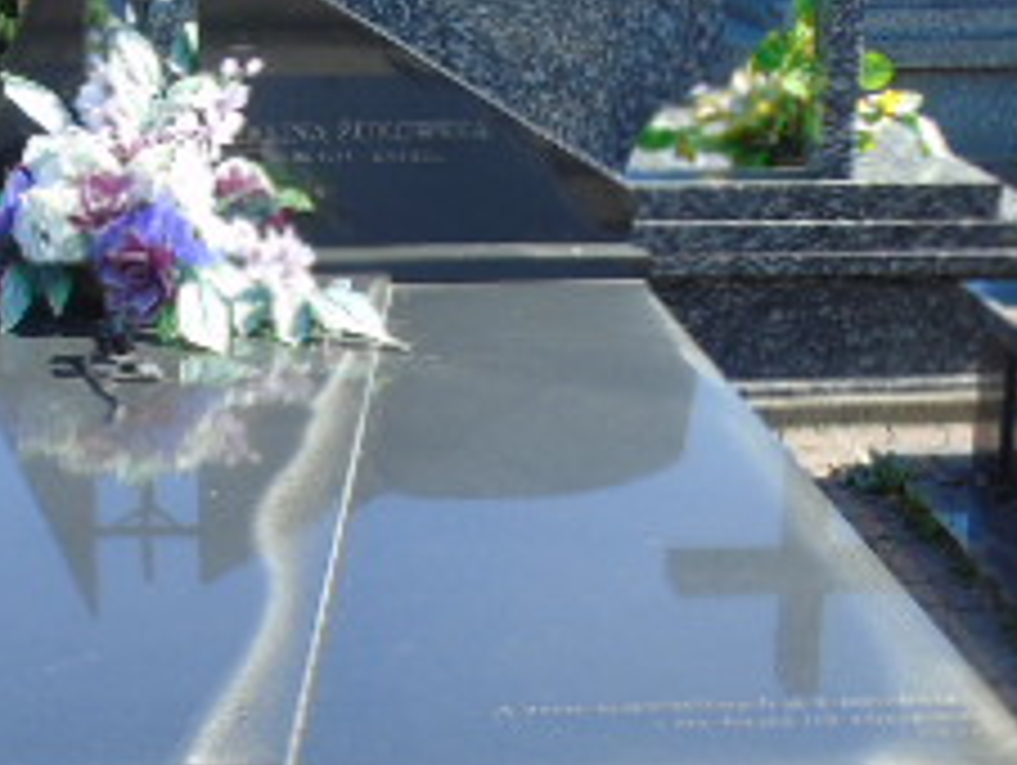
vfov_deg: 18.0
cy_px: 522
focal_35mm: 82
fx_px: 2412
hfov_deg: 23.4
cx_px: 176
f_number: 3.6
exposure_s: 1/250
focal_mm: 5.2
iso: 80
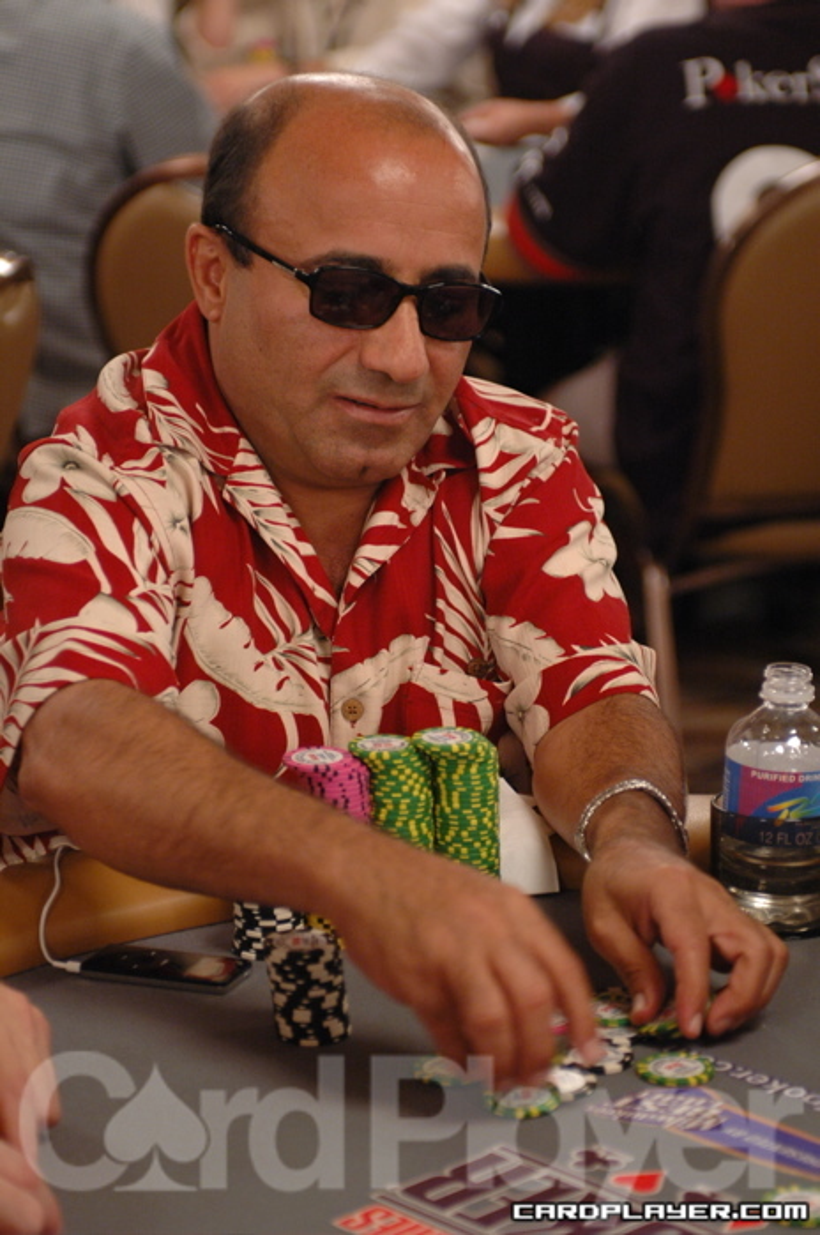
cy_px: 618
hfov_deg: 13.0
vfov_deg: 19.5
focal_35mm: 105
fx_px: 3598
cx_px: 410
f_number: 3.2
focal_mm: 70
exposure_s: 1/60
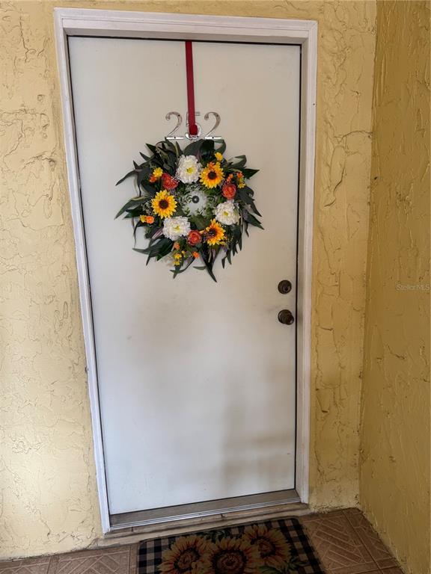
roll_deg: +3.5
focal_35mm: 24
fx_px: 398
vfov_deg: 71.6
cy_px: 287
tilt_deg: -10.2
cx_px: 216
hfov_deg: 56.8
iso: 160
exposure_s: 1/120
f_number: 1.78
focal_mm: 6.76
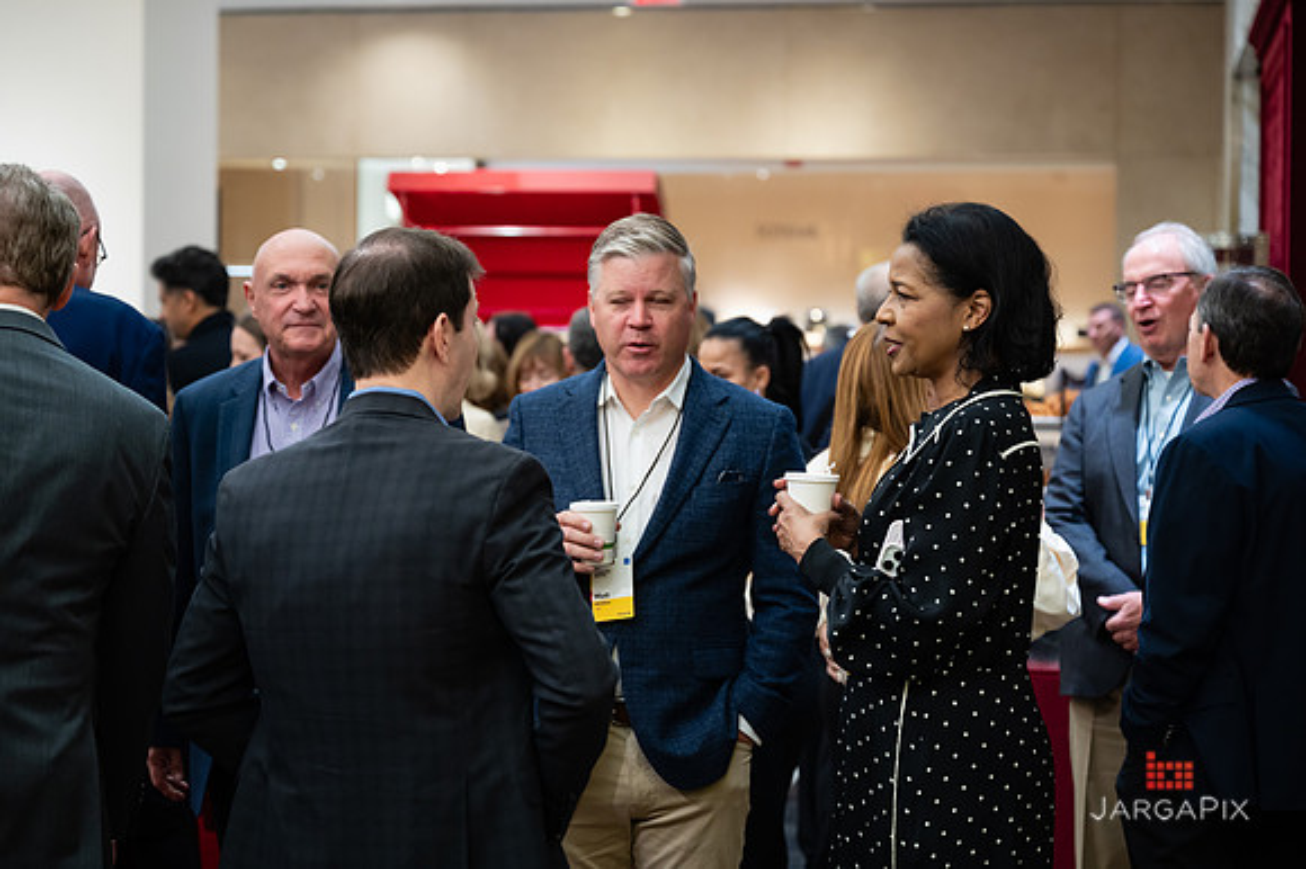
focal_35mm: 71
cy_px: 434
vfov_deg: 19.3
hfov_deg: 28.6
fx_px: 2558
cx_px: 653
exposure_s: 1/160
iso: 1250
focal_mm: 70
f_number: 3.2
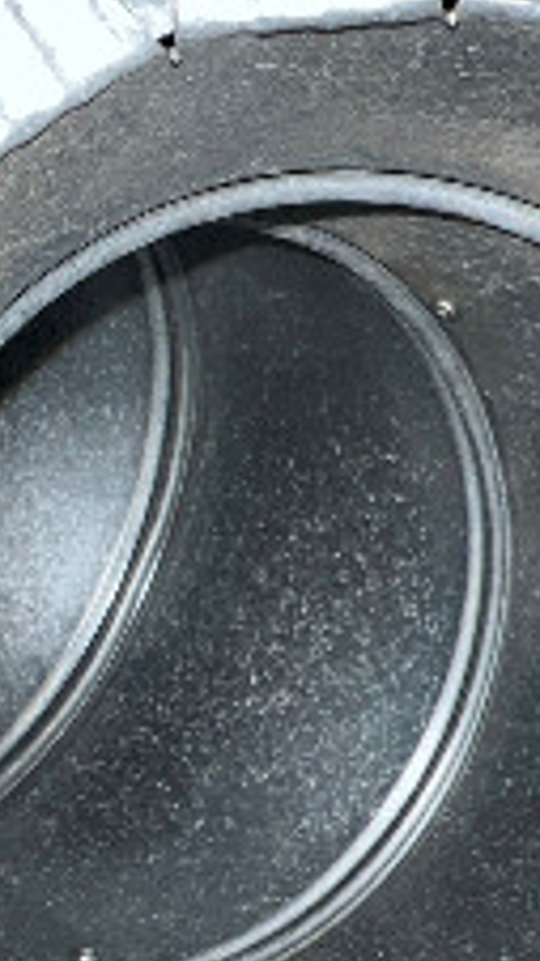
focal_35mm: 57
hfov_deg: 20.9
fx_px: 1452
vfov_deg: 35.7
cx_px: 406
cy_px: 734
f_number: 2.2
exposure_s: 1/120
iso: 32
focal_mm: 4.2
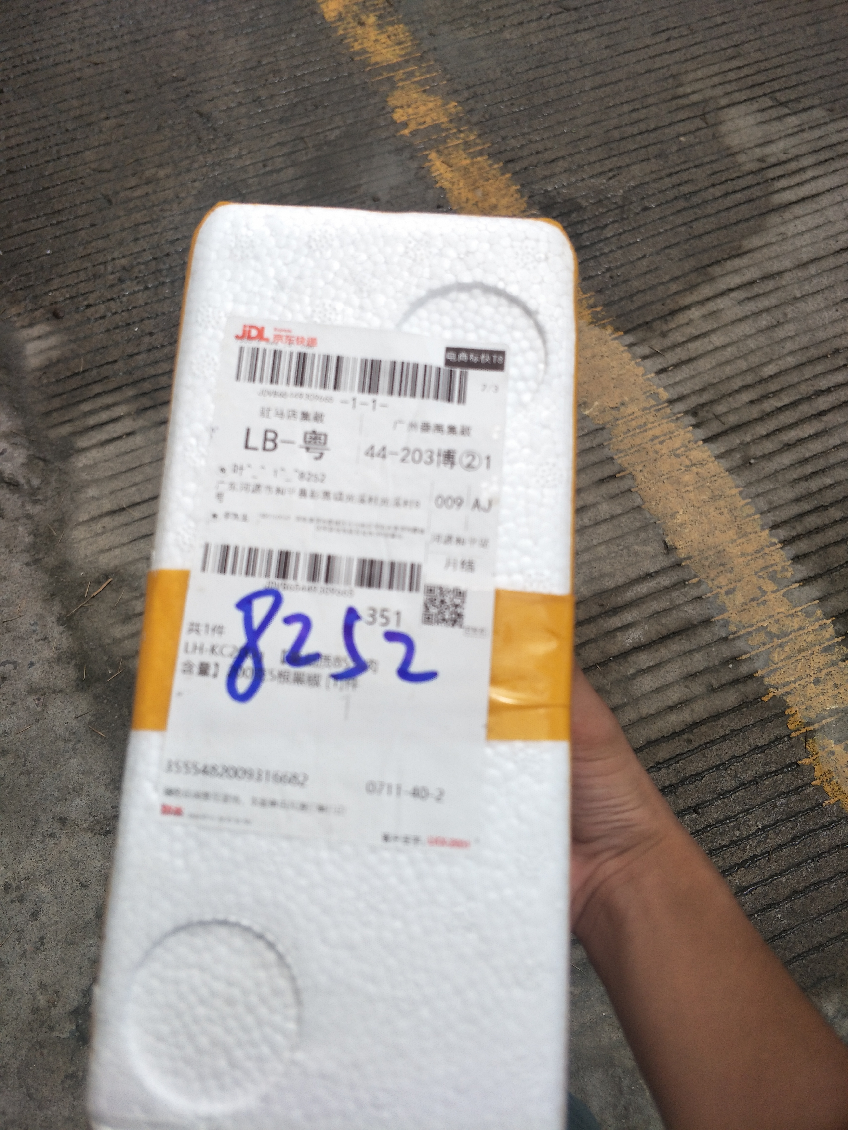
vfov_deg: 76.4
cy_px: 565
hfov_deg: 61.1
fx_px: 719
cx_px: 424
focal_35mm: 22
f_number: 1.7
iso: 33
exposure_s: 1/1778
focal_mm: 3.79
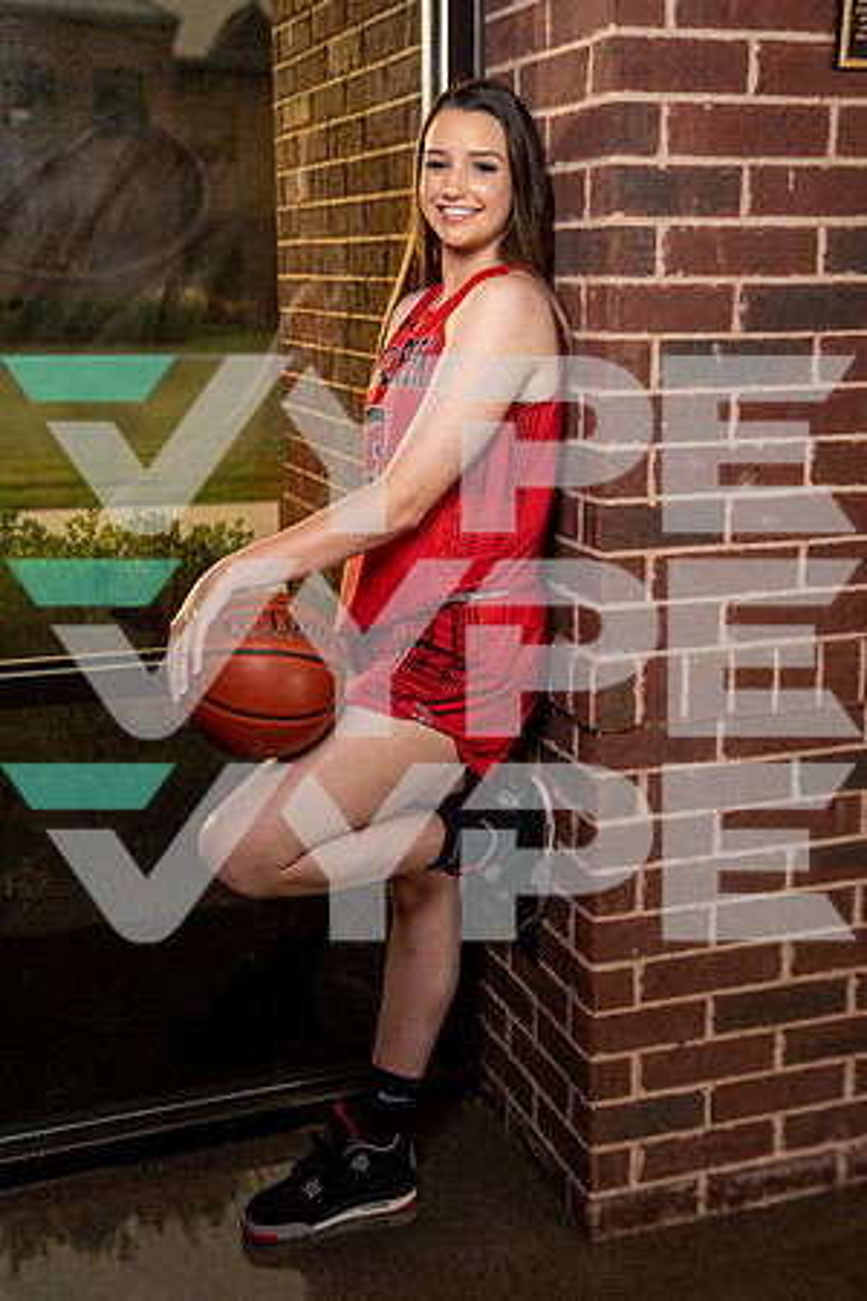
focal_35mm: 43
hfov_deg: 31.2
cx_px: 434
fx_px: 1553
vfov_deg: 45.4
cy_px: 650
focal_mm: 43
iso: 320
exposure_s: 1/250
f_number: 3.2
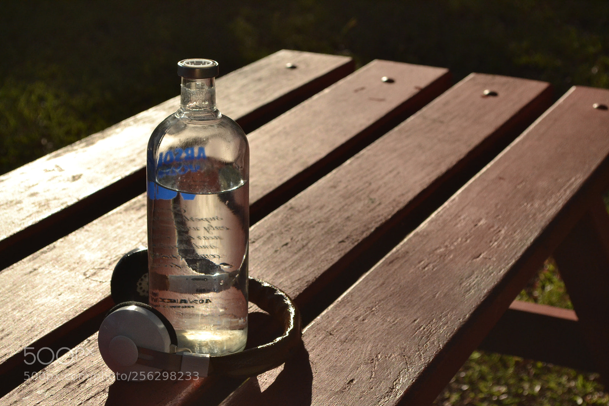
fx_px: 1395
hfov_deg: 24.6
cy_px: 203
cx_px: 304
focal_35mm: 82
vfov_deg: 16.5
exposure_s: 1/4000
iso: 800
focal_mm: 55
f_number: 8
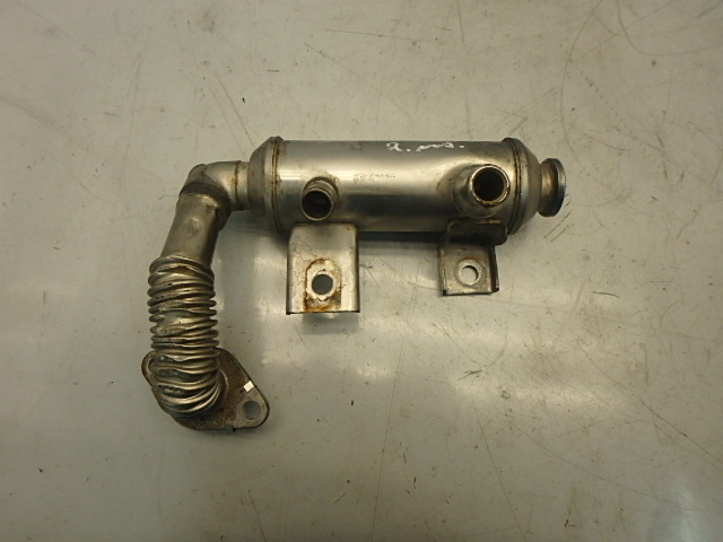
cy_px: 271
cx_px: 362
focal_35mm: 21
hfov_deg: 79.0
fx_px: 439
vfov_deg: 63.4
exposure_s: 1/60
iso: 160
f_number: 3.5
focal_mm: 3.7
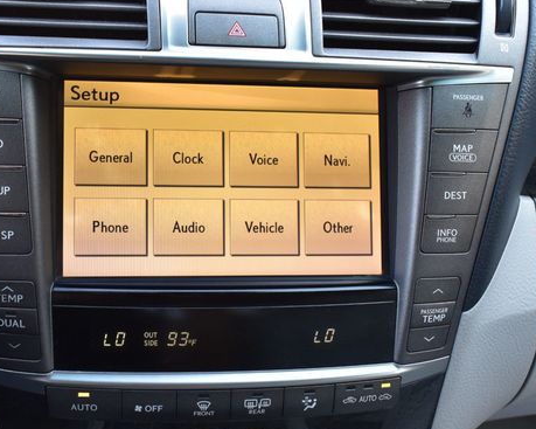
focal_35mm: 51
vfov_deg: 29.7
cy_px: 228
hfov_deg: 36.6
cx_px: 246
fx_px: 809
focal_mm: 26
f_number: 7.1
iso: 400
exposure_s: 1/30
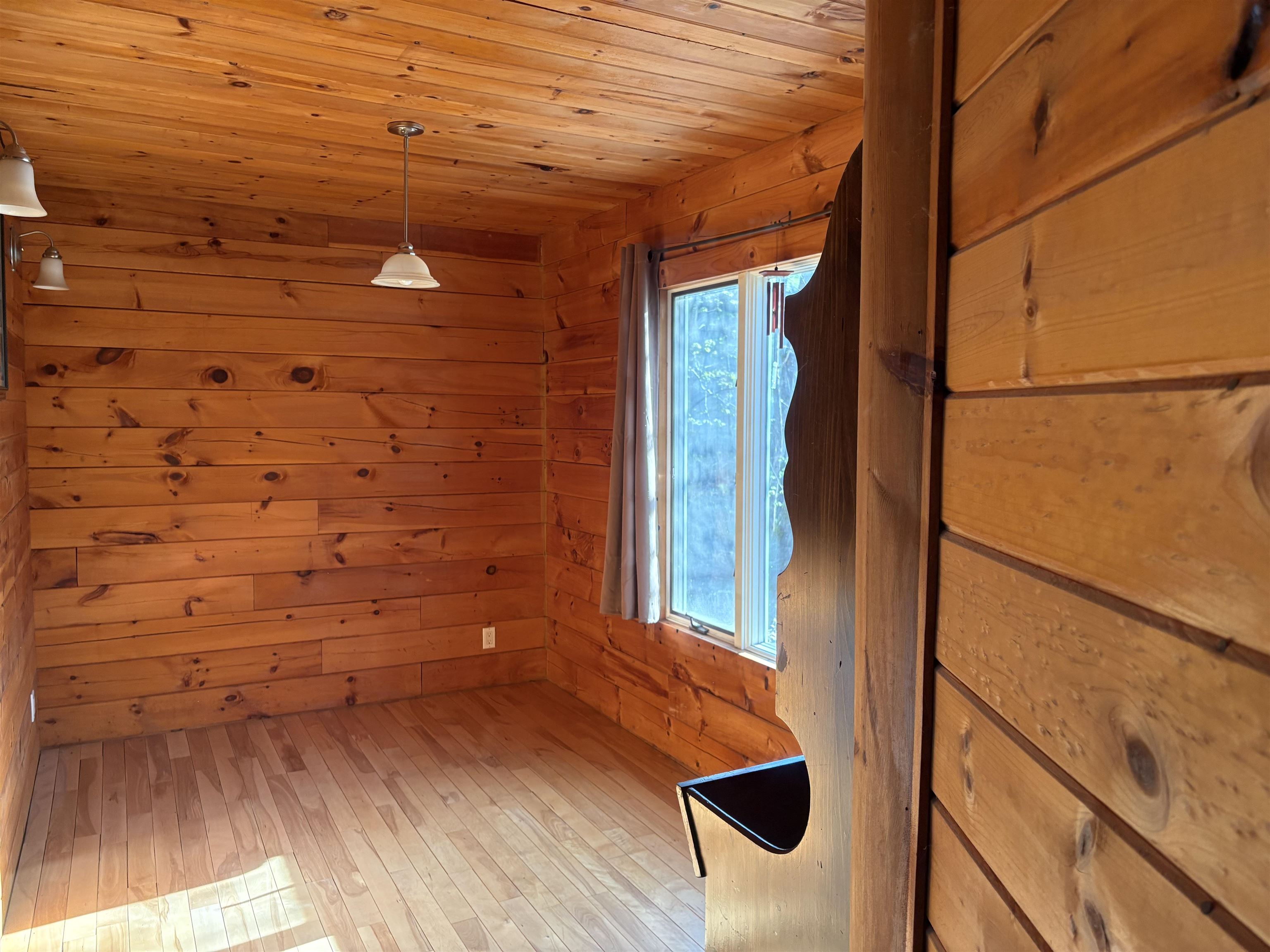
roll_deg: -0.2
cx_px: 635
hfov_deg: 67.3
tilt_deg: -4.0
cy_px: 476
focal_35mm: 26
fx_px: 954
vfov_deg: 53.1
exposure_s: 1/60
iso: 200
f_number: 1.6
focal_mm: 5.96
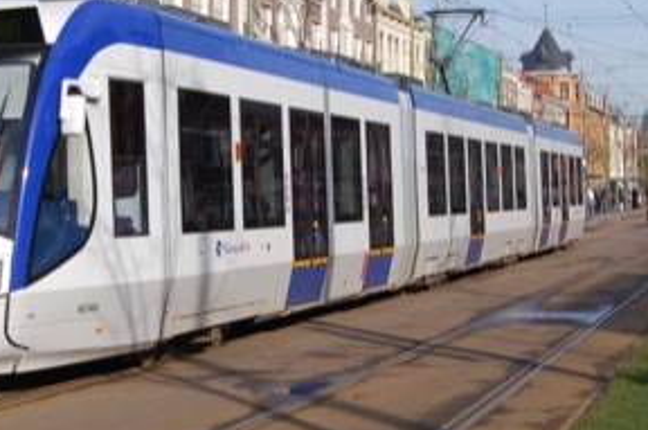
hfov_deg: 25.3
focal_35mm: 80
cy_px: 177
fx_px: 1438
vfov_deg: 17.0
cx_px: 254
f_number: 8
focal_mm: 24
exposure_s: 1/250
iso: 200
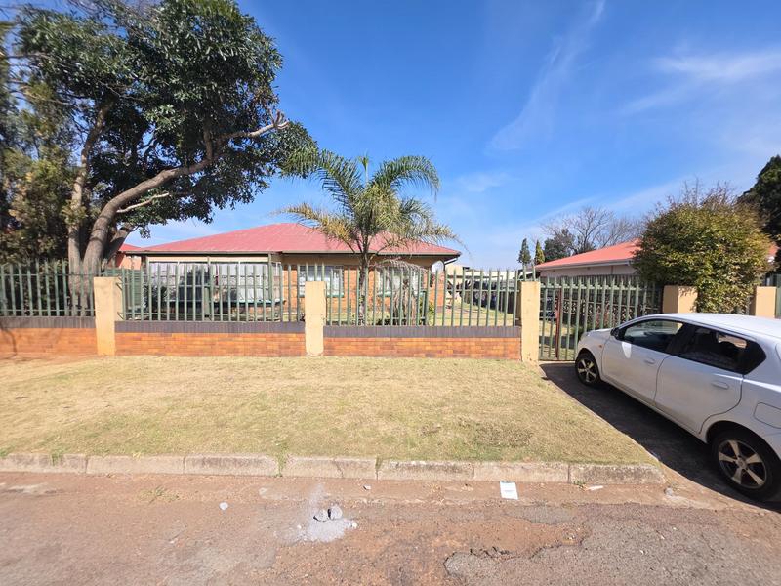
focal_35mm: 13
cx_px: 390
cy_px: 293
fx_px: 293
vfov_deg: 89.9
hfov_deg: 106.2
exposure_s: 1/694
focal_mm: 2.2
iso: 20
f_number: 1.9
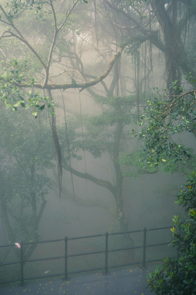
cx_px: 98
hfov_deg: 37.9
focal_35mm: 35
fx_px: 286
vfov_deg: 54.4
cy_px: 148
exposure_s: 1/35
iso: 200
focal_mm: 23
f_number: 2.8
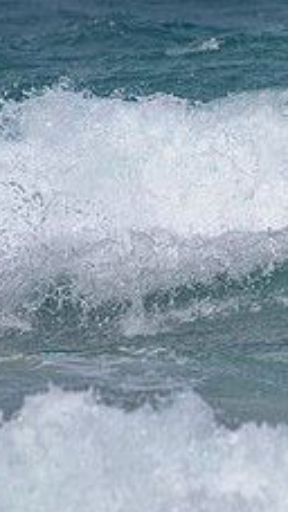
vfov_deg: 1.3
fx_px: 22203
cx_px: 505
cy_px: 174
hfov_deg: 0.7
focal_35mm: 1633
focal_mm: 500
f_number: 5.6
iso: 80
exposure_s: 1/2000
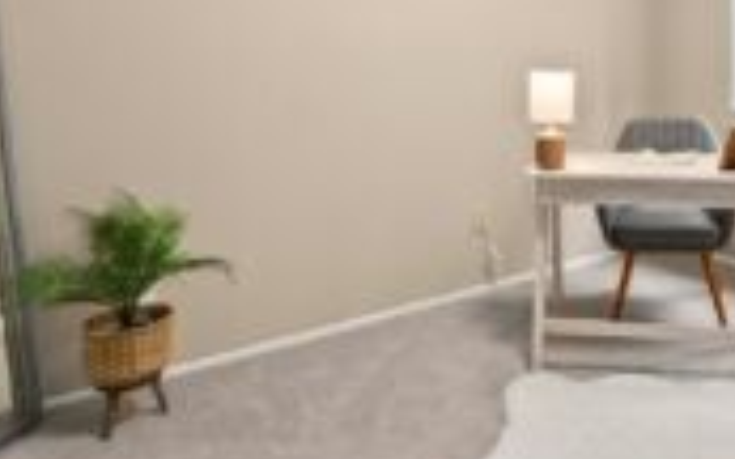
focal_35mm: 33
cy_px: 70
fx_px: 661
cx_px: 599
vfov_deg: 36.5
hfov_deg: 53.8
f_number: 7.1
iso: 1000
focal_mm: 14
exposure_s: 1/13
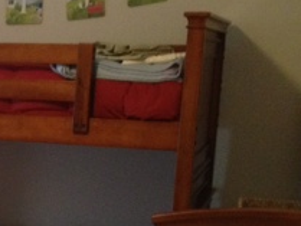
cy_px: 206
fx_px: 931
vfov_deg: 13.7
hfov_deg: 16.7
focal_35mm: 107
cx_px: -148
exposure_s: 1/20
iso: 320
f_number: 2.4
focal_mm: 4.28
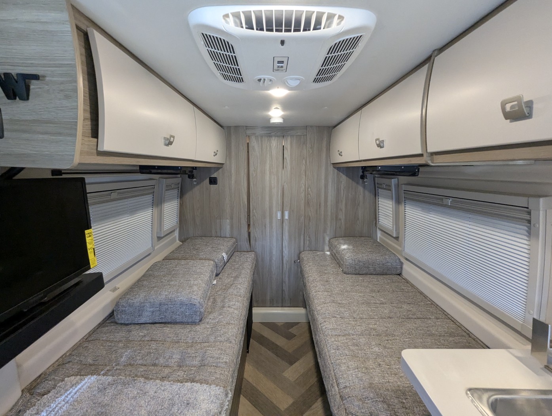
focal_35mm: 16
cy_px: 208
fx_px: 255
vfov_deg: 78.2
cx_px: 276
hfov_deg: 94.4
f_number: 2.2
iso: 355
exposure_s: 1/97.1
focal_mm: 2.35
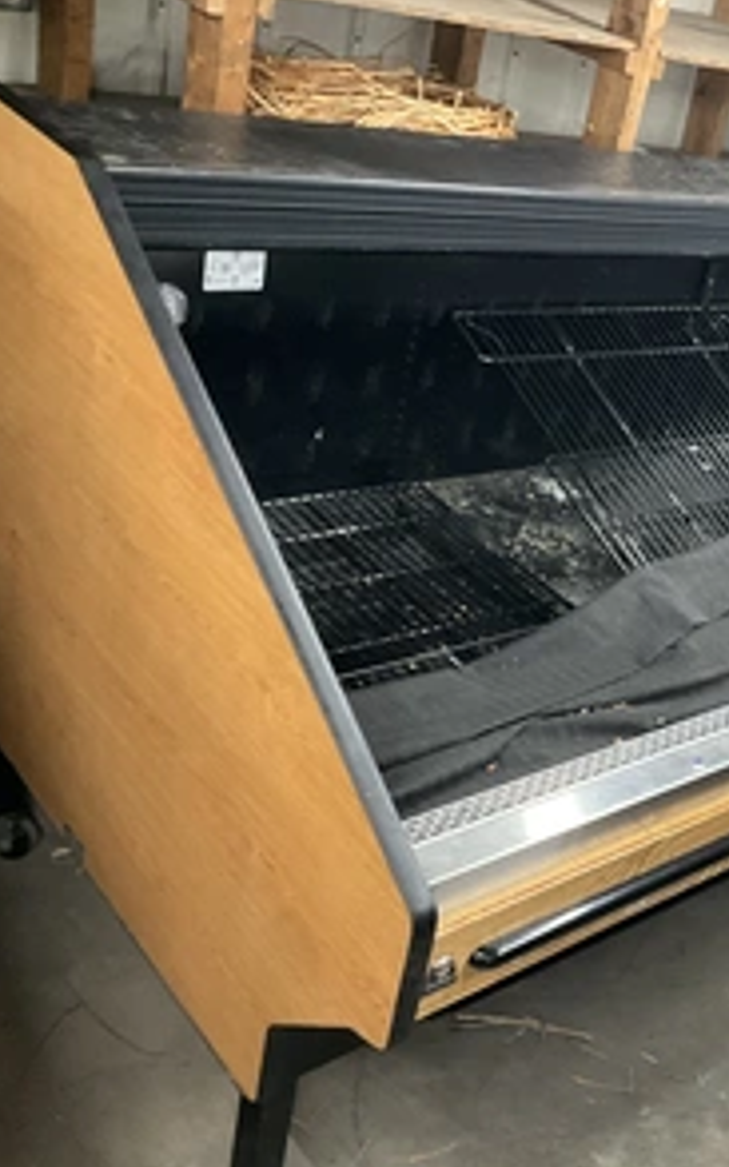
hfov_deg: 28.6
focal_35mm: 42
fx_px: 1336
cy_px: 589
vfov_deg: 47.2
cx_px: 733
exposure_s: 1/40
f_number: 1.8
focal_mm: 3
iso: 250
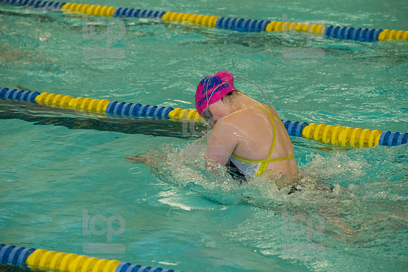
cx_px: 204
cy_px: 136
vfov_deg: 7.4
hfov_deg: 11.1
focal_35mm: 185
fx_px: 2097
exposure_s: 1/250
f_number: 5.6
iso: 2000
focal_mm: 185
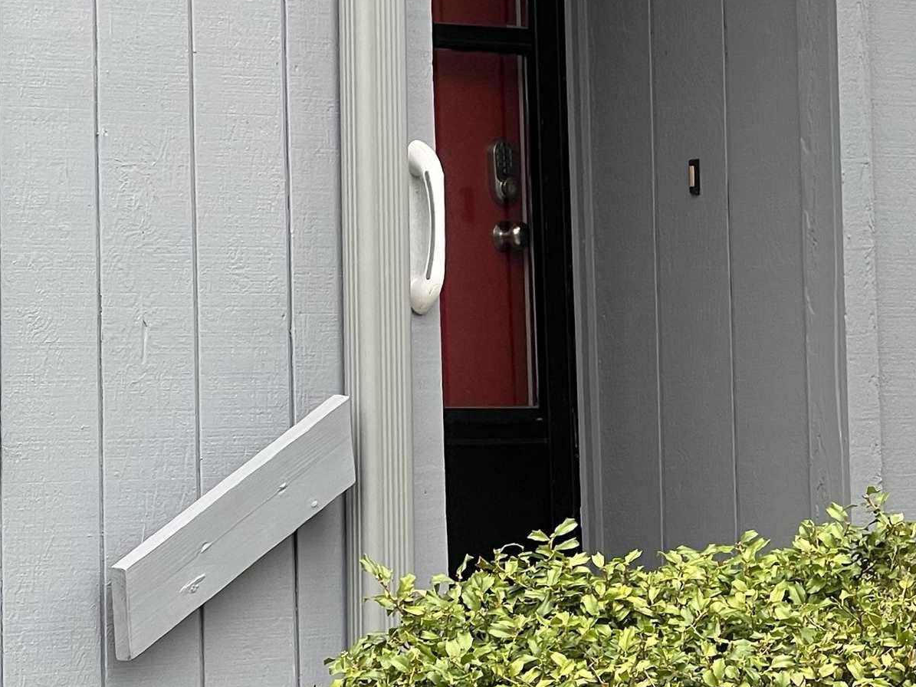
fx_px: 5239
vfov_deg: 7.5
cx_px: 783
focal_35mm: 198
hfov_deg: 10.0
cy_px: -72
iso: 40
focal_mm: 9
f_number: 2.8
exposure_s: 1/99
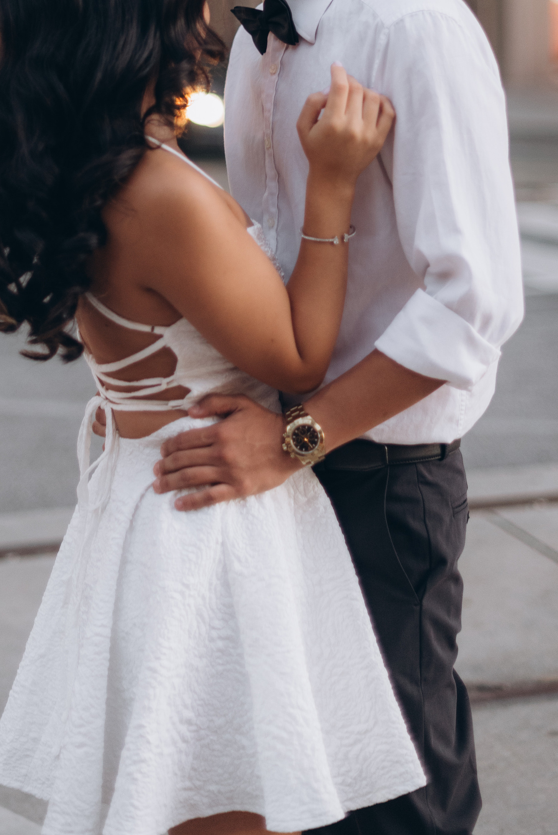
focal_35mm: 88
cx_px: 229
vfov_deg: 22.7
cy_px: 135
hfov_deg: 15.5
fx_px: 2043
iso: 640
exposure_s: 1/250
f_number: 1.4
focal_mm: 50
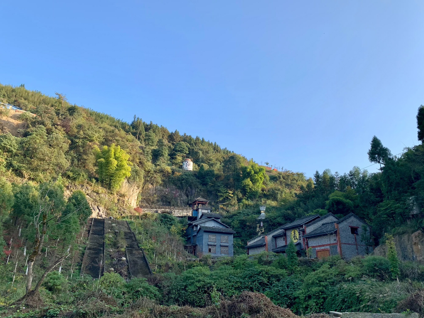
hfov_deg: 67.3
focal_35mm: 26
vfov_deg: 53.1
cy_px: 159
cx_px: 212
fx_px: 318
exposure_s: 1/871
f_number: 1.8
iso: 25
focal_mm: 4.25
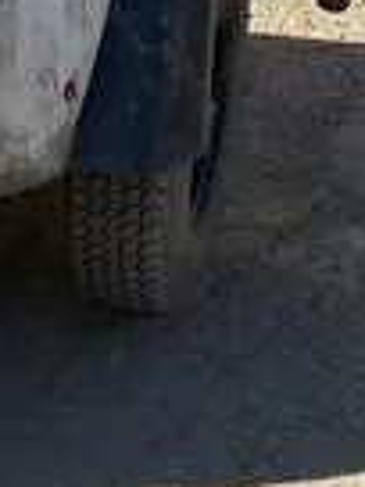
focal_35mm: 140
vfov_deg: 13.3
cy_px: -252
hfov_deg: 9.4
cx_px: -537
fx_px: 1968
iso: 32
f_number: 1.8
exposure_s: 1/2105
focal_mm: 4.25
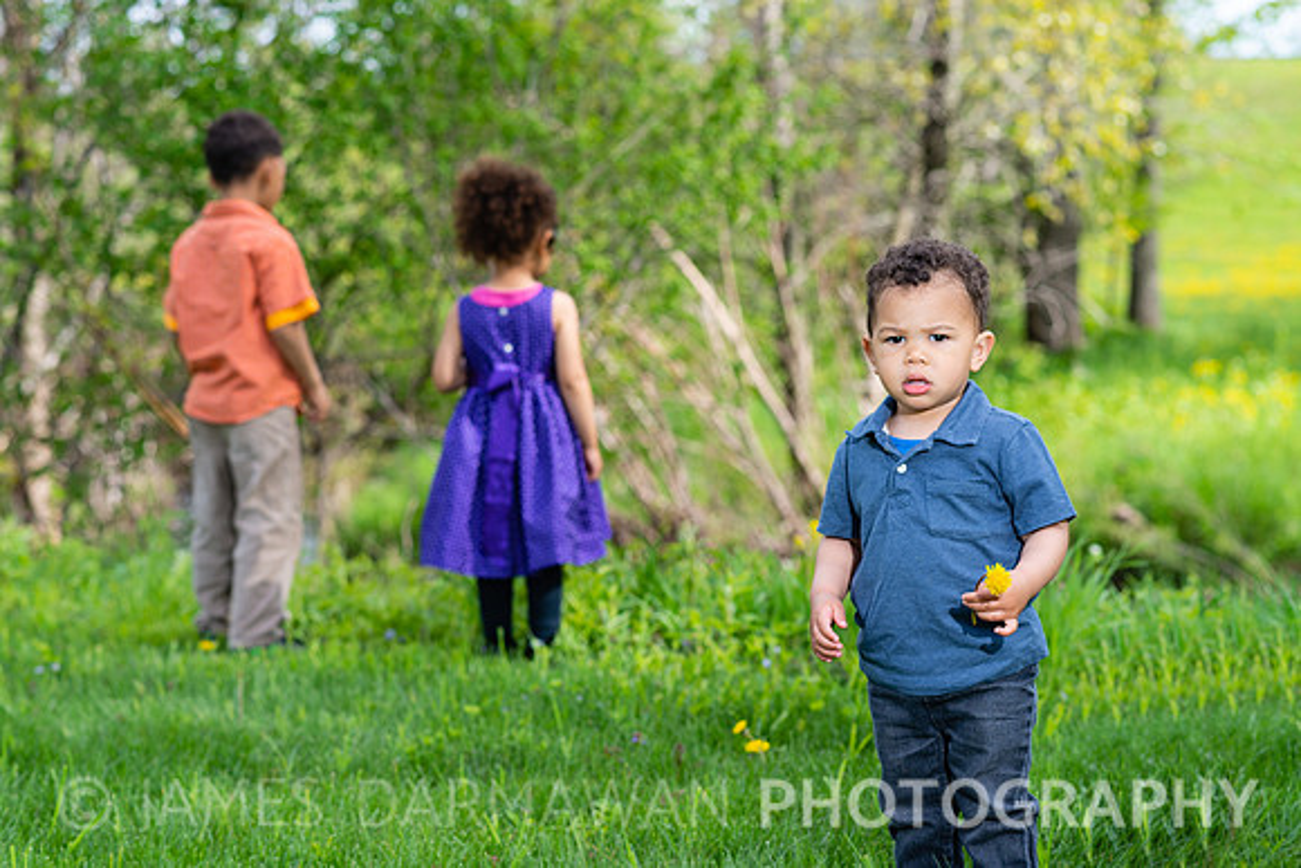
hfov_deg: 23.9
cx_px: 650
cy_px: 434
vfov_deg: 16.1
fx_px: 3072
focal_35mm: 85
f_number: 5
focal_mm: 85
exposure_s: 1/200
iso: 100
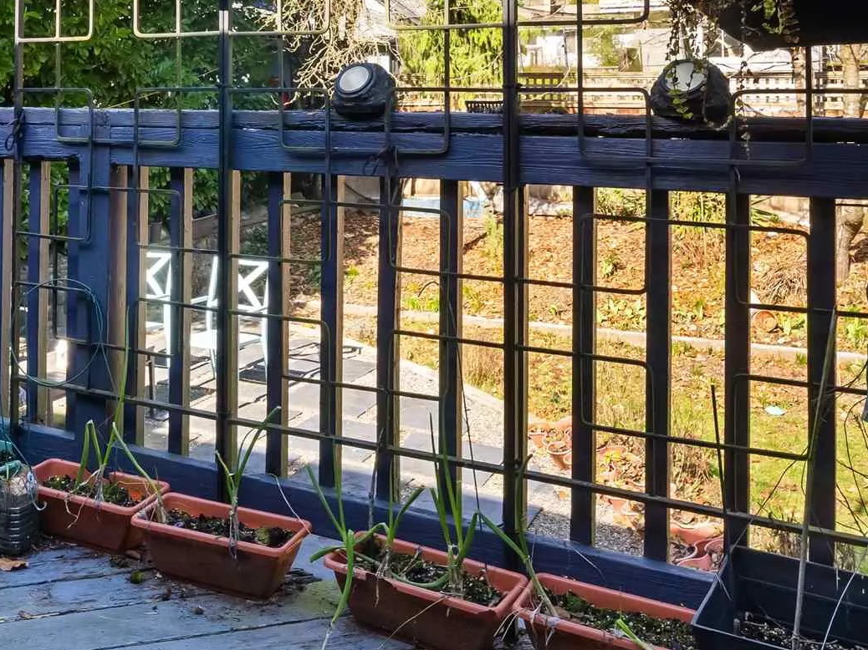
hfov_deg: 47.1
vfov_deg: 35.5
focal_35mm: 38
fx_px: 963
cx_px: 238
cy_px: 87
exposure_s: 1/60
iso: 250
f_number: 9
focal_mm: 9
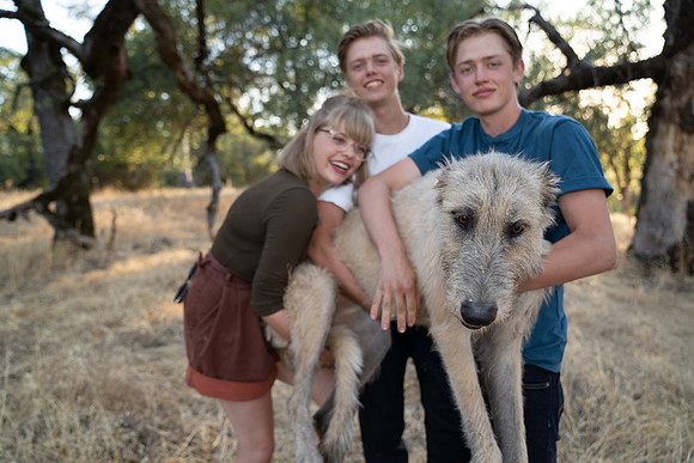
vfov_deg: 53.2
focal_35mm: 24
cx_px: 347
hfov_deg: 73.7
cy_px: 232
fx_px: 463
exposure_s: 1/160
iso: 250
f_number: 2.8
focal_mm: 24
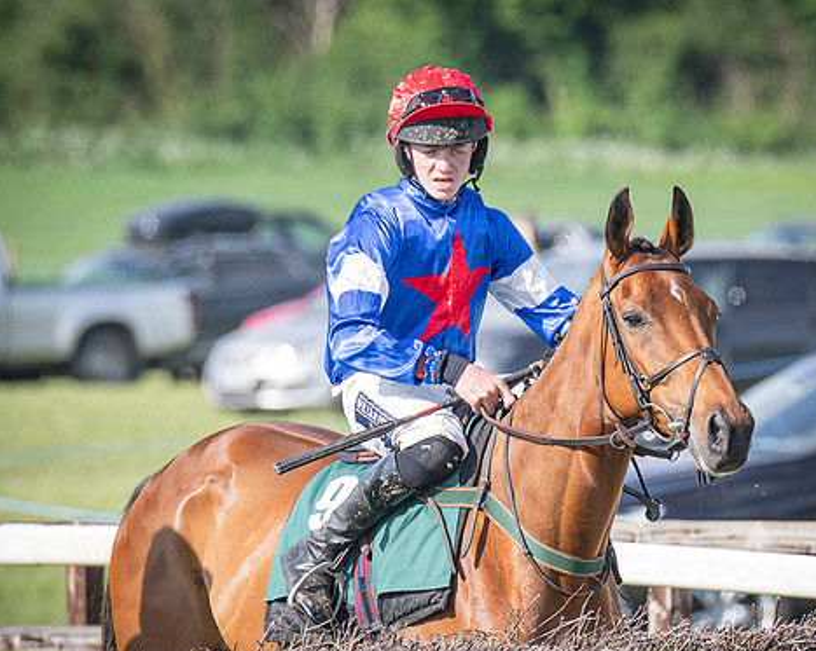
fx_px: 17667
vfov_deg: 2.1
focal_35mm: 732
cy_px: 546
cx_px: 787
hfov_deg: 2.6
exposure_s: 1/1600
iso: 200
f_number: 3.5
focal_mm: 200
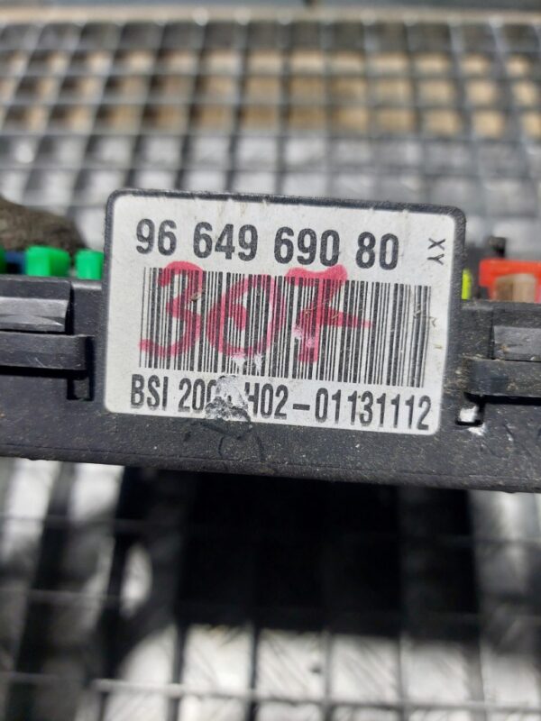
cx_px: 270
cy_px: 360
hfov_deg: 54.9
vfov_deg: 69.4
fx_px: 521
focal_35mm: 25
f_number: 1.8
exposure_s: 1/50
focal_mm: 5.23
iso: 100
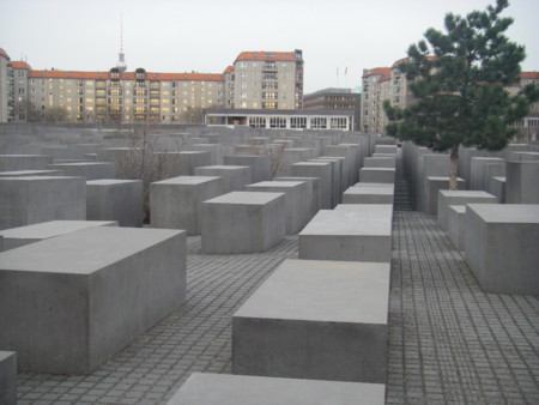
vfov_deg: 29.7
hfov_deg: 38.9
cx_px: 270
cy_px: 202
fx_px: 763
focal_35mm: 49
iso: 125
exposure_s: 1/60
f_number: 3.5
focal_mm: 8.1
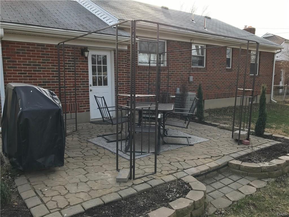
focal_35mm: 28
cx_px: 144
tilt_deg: -8.0
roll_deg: +1.2
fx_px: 234
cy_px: 108
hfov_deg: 63.4
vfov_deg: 49.7
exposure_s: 1/493
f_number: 1.8
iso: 20
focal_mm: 3.99
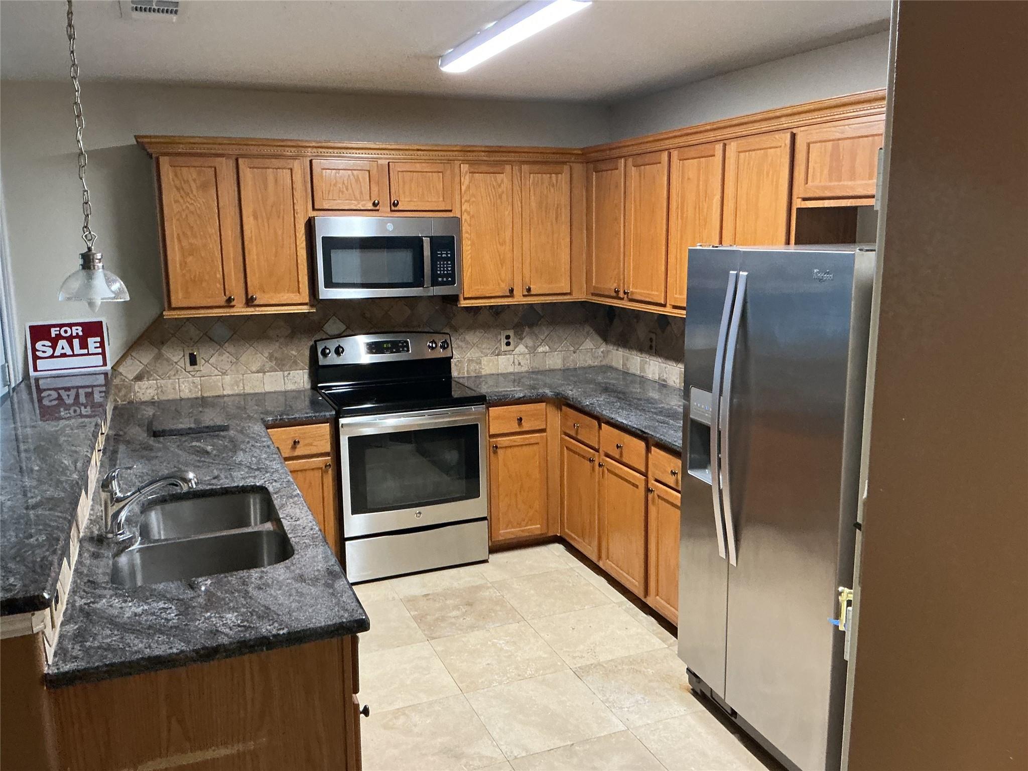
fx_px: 861
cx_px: 514
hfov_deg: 61.7
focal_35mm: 29
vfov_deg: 48.2
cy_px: 386
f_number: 1.8
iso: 250
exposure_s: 1/60
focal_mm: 3
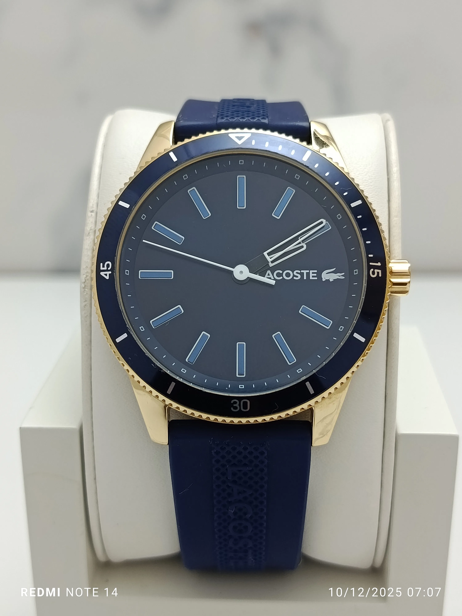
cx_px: 231
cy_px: 308
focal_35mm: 48
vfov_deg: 39.7
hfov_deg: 30.3
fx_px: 854
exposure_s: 1/100
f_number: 1.7
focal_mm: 5.24
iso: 501
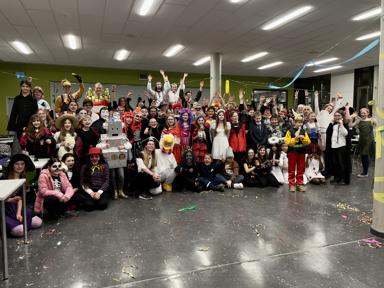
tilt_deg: -3.5
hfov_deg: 67.3
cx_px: 192
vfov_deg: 53.1
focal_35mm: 26
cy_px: 144
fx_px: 288
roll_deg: +0.3
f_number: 1.6
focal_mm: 4.2
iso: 160
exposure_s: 1/50
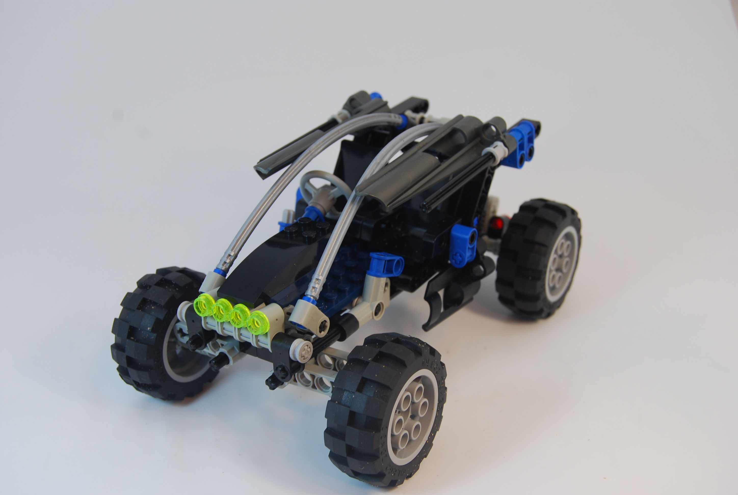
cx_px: 369
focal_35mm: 51
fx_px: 1048
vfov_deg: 26.6
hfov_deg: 38.8
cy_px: 248
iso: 200
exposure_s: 1/60
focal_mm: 34
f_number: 6.3
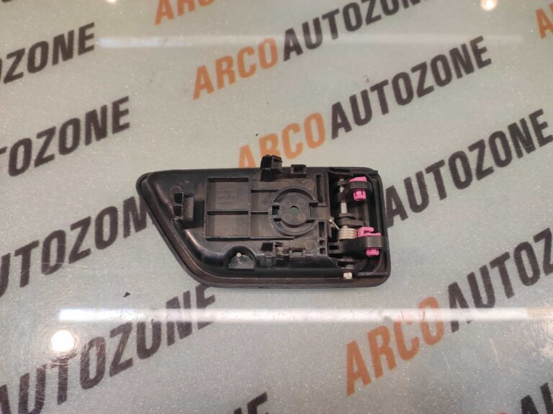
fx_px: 271
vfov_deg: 74.7
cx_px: 276
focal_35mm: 17
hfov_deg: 91.1
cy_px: 207
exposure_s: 1/33
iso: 94
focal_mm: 4.74
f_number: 1.79
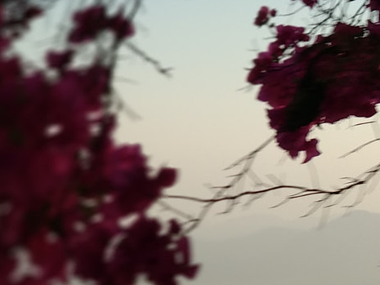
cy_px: 250
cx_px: 472
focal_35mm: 179
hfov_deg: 10.8
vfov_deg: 8.3
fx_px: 1965
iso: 100
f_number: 2.6
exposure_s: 1/563
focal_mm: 5.99
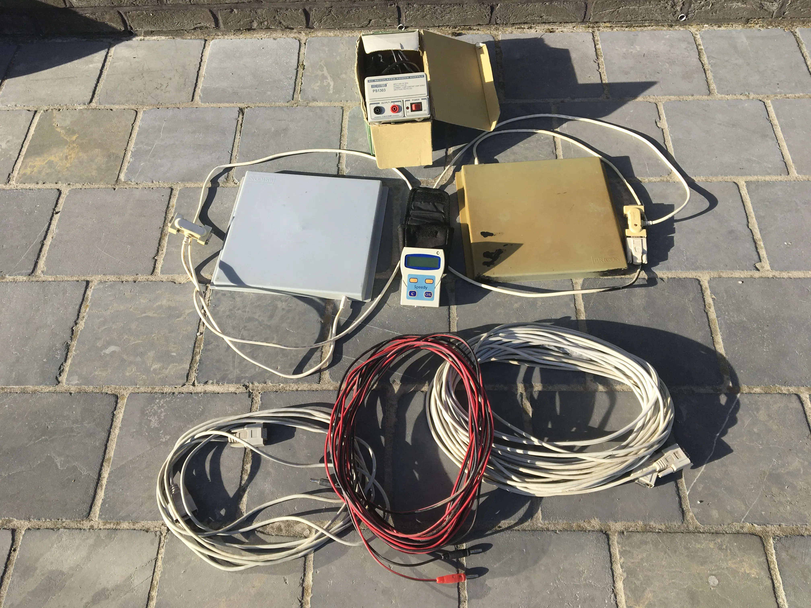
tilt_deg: -57.6
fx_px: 679
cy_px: 304
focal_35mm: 29
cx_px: 406
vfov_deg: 48.2
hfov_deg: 61.7
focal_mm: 4.15
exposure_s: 1/986
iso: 25
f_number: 2.2
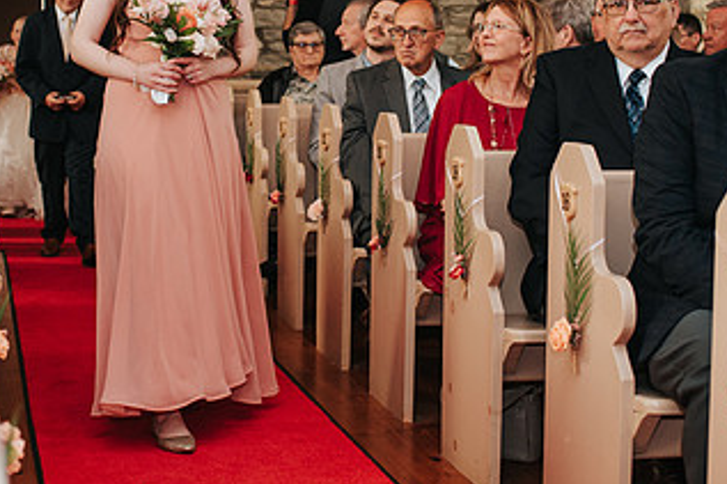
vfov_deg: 17.8
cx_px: 251
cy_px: 93
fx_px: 1534
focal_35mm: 76
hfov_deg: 26.5
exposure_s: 1/200
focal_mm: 35
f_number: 2.8
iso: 1000
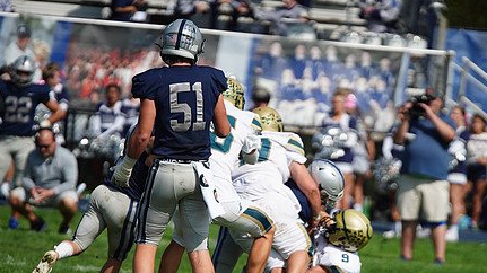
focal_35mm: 423
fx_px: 5460
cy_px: 149
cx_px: 279
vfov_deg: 2.9
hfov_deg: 5.1
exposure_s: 1/8000
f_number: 2.8
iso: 400
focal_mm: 300
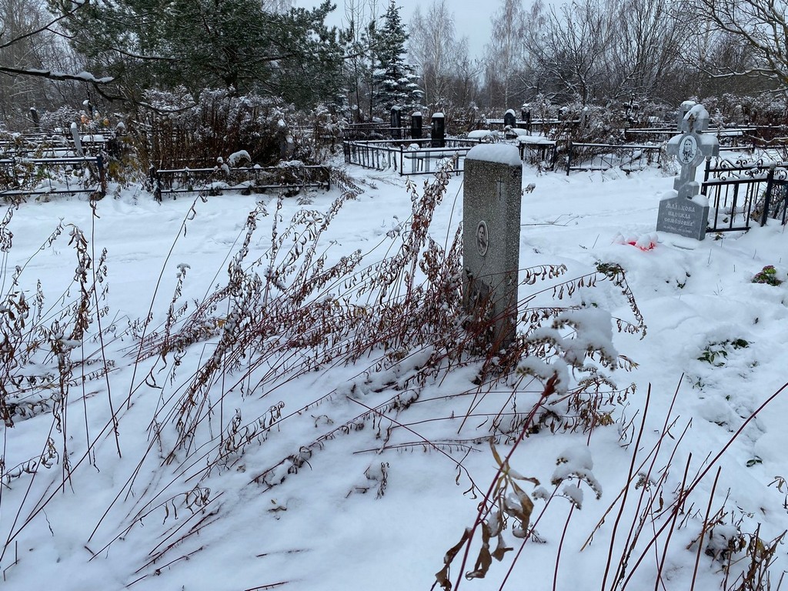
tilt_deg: -20.9
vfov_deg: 53.1
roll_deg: -1.1
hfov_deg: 67.3
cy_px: 296
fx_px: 592
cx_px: 394
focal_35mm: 26
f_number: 1.8
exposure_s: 1/1218
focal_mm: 4.25
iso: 32
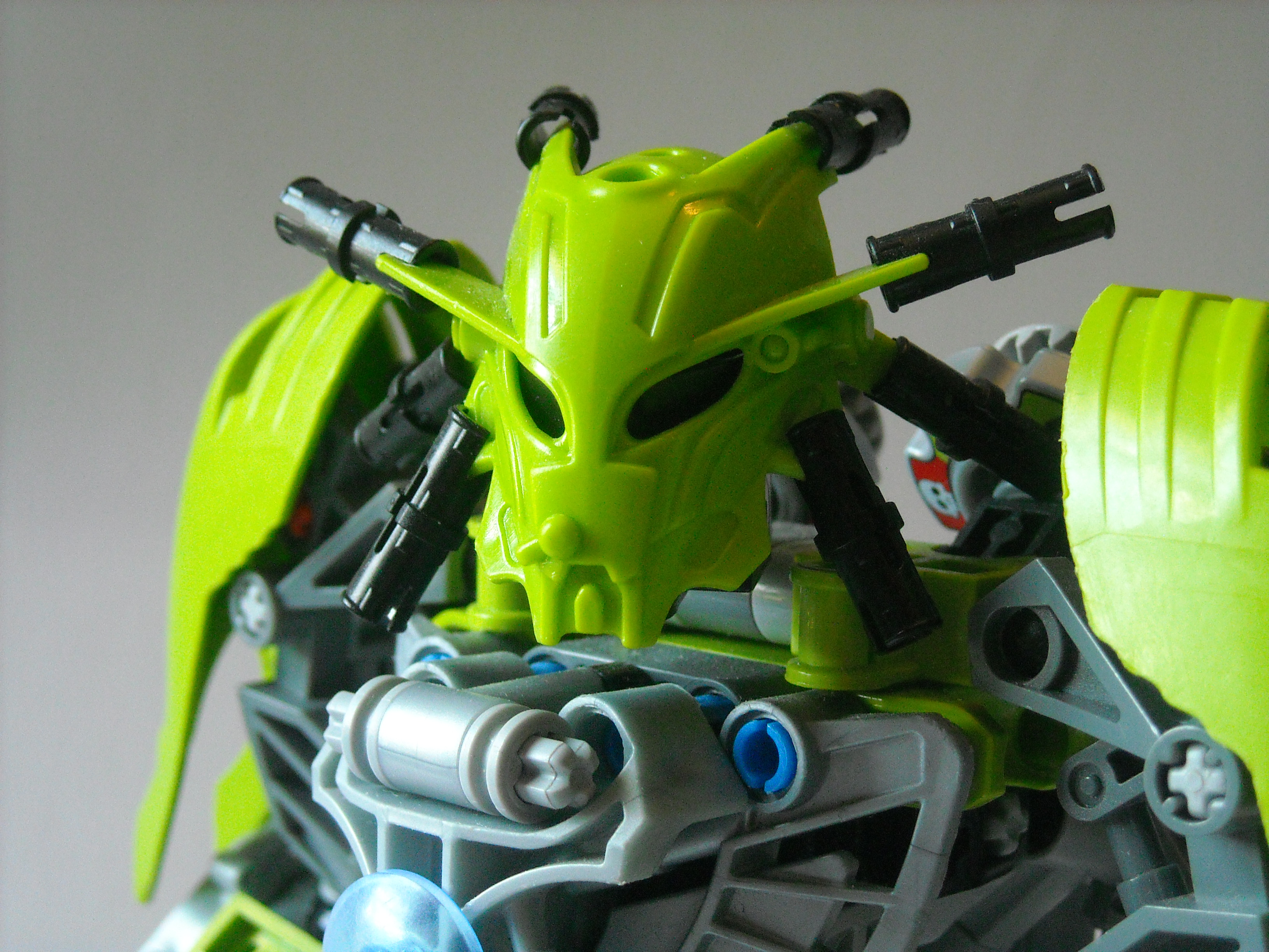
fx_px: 2786
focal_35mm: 76
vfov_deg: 19.4
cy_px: 476
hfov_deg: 25.7
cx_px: 634
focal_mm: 12.3
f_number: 3.9
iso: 400
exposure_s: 1/33
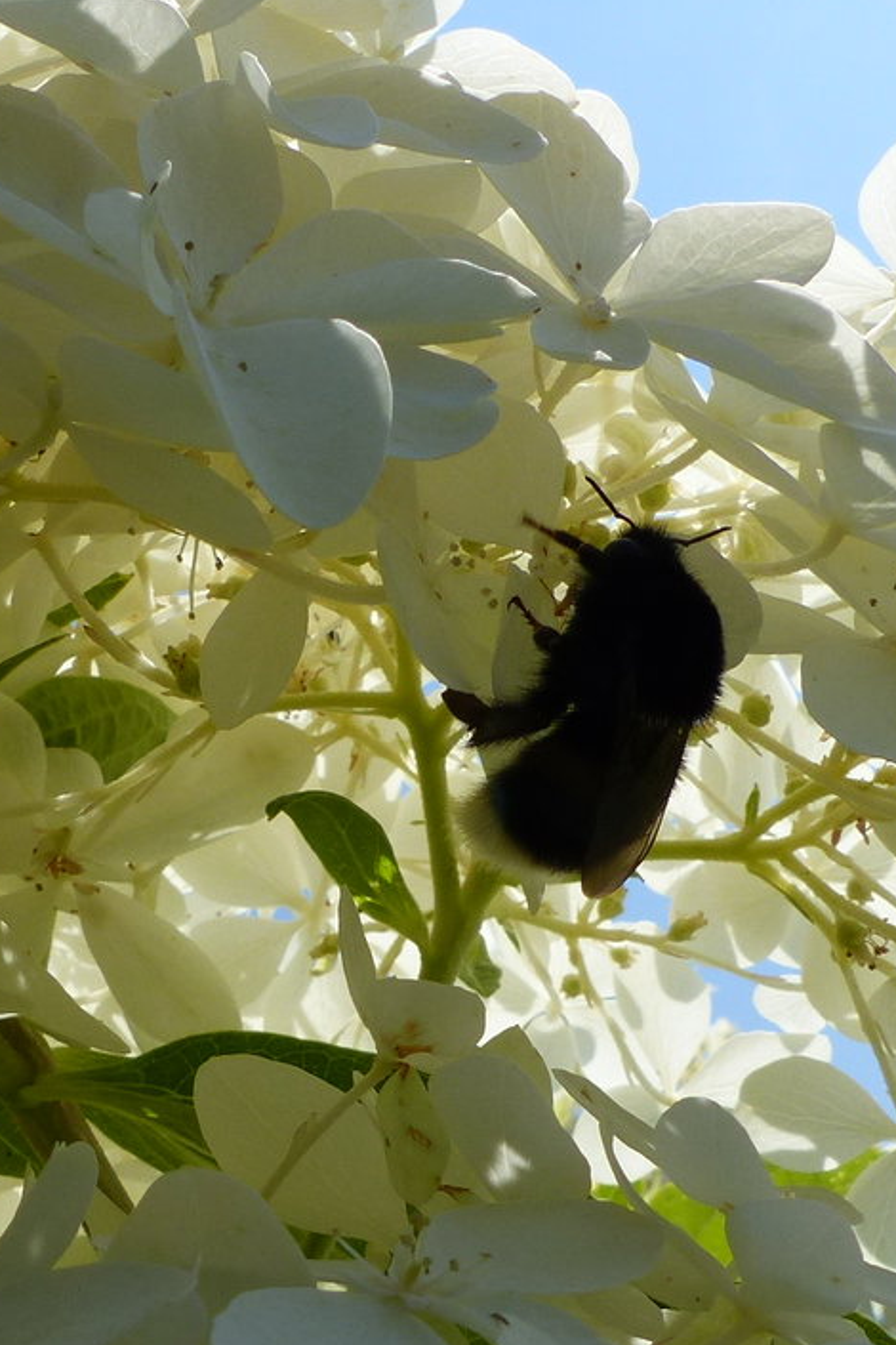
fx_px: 2202
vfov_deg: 33.5
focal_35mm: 59
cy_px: 941
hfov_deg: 22.9
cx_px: 276
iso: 100
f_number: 4.5
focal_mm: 4.5
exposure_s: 1/1300
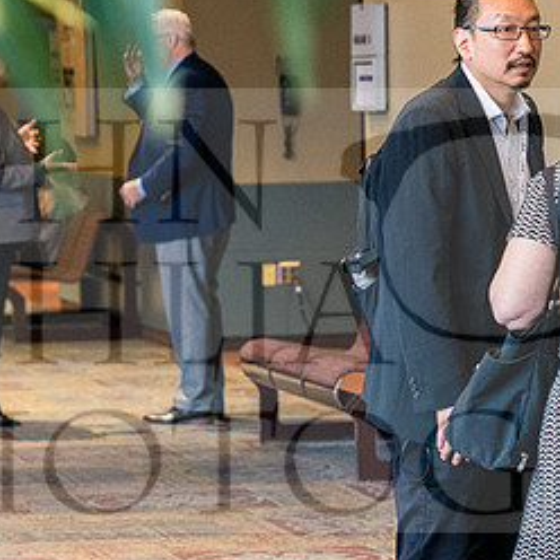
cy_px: 189
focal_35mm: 227
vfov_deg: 7.7
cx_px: 456
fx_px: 4155
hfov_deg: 7.7
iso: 3200
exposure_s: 1/160
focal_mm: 76
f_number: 3.5
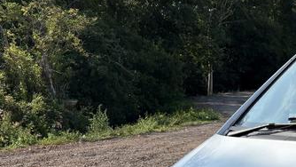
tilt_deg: -14.7
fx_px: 597
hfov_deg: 24.1
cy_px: 234
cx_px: 396
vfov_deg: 15.0
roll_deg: +4.5
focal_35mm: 76
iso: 50
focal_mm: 5.96
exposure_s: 1/3623
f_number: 1.6
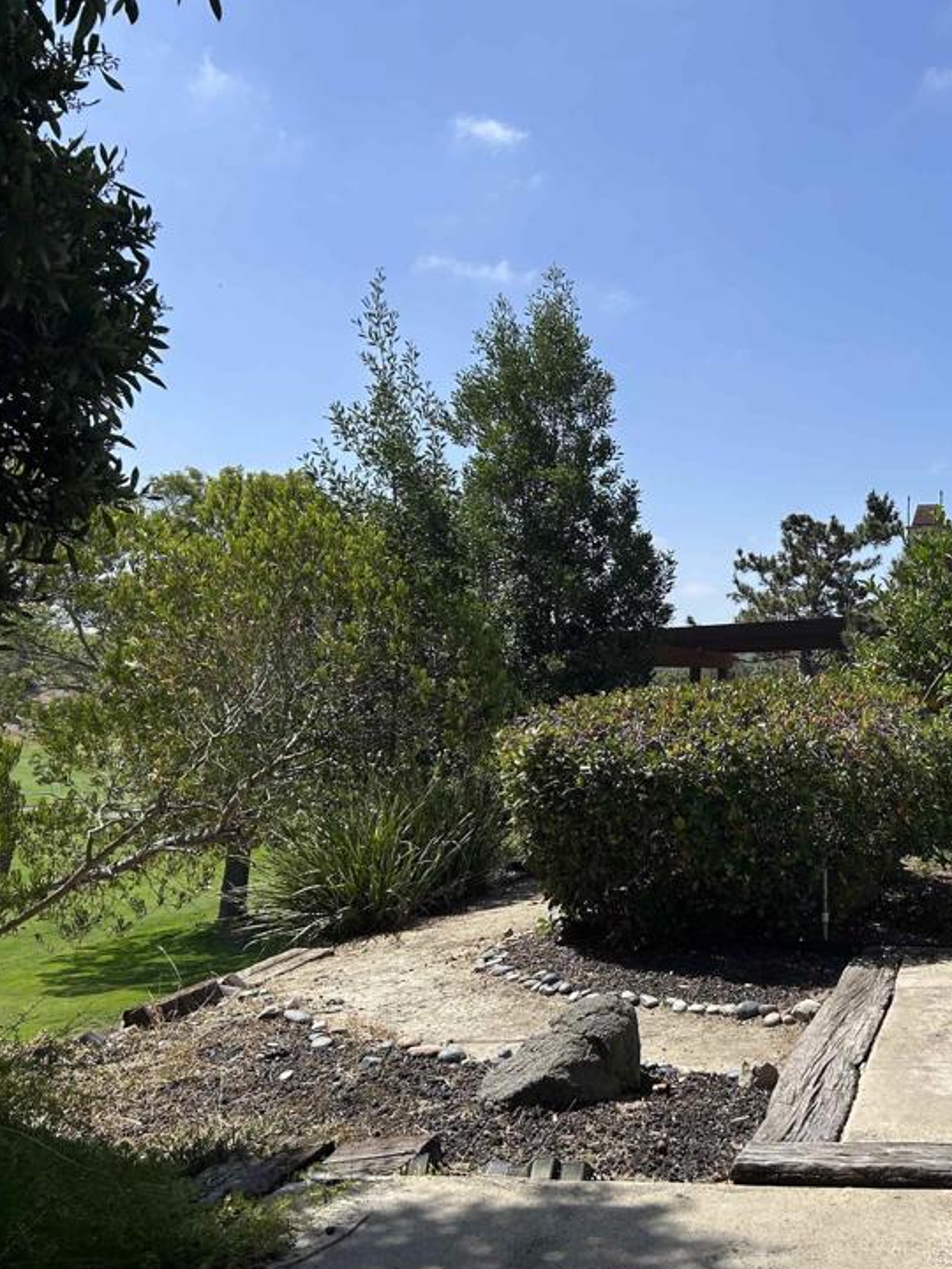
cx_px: 837
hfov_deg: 36.5
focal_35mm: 37
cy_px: 617
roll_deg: +0.0
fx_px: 1357
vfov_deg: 50.1
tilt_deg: +1.9
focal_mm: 5.7
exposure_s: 1/4831
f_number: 1.5
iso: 50
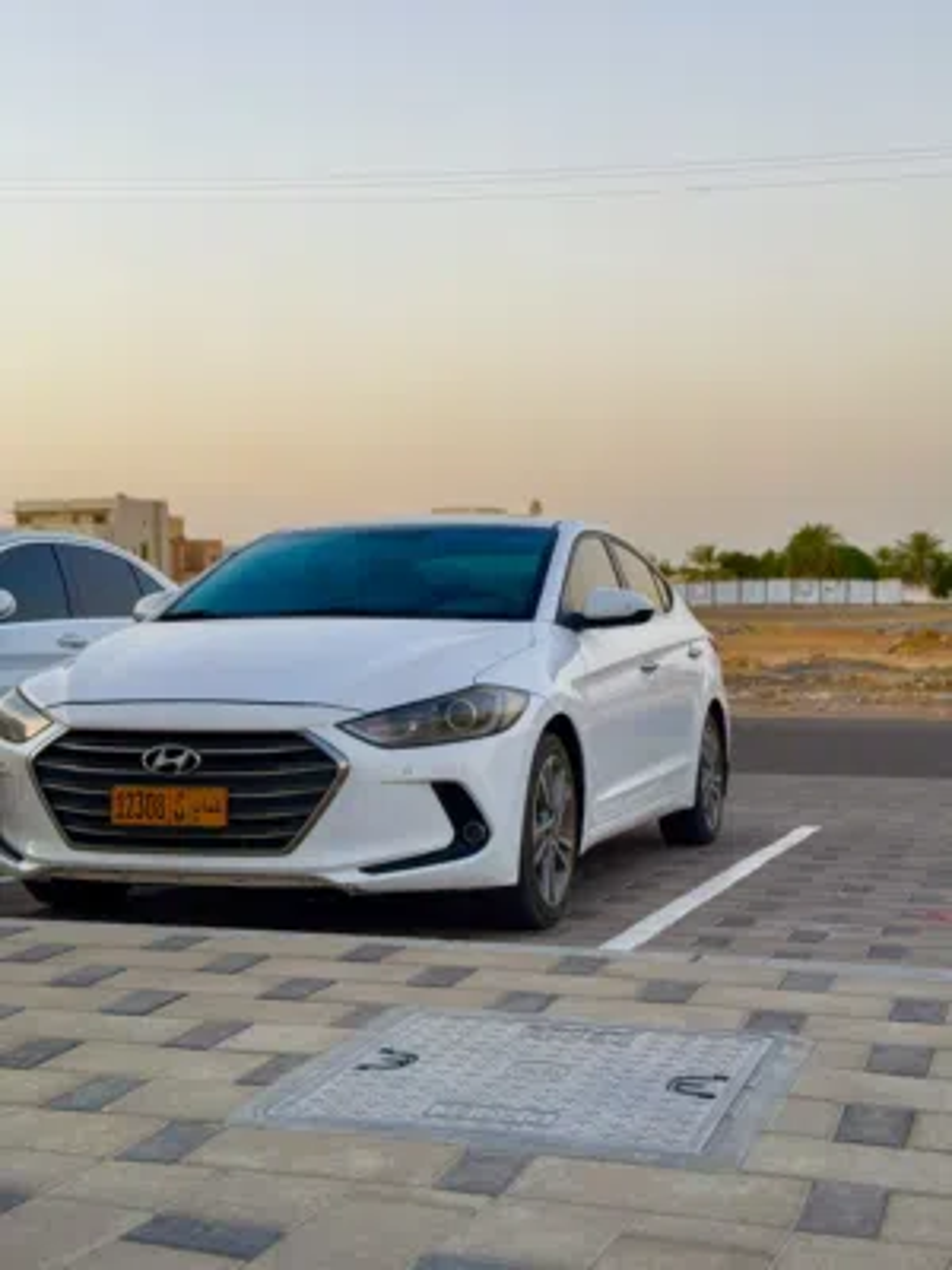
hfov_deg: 30.3
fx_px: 1760
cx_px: 476
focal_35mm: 48
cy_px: 635
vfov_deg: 39.7
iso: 80
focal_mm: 6.76
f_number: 1.78
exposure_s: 1/100
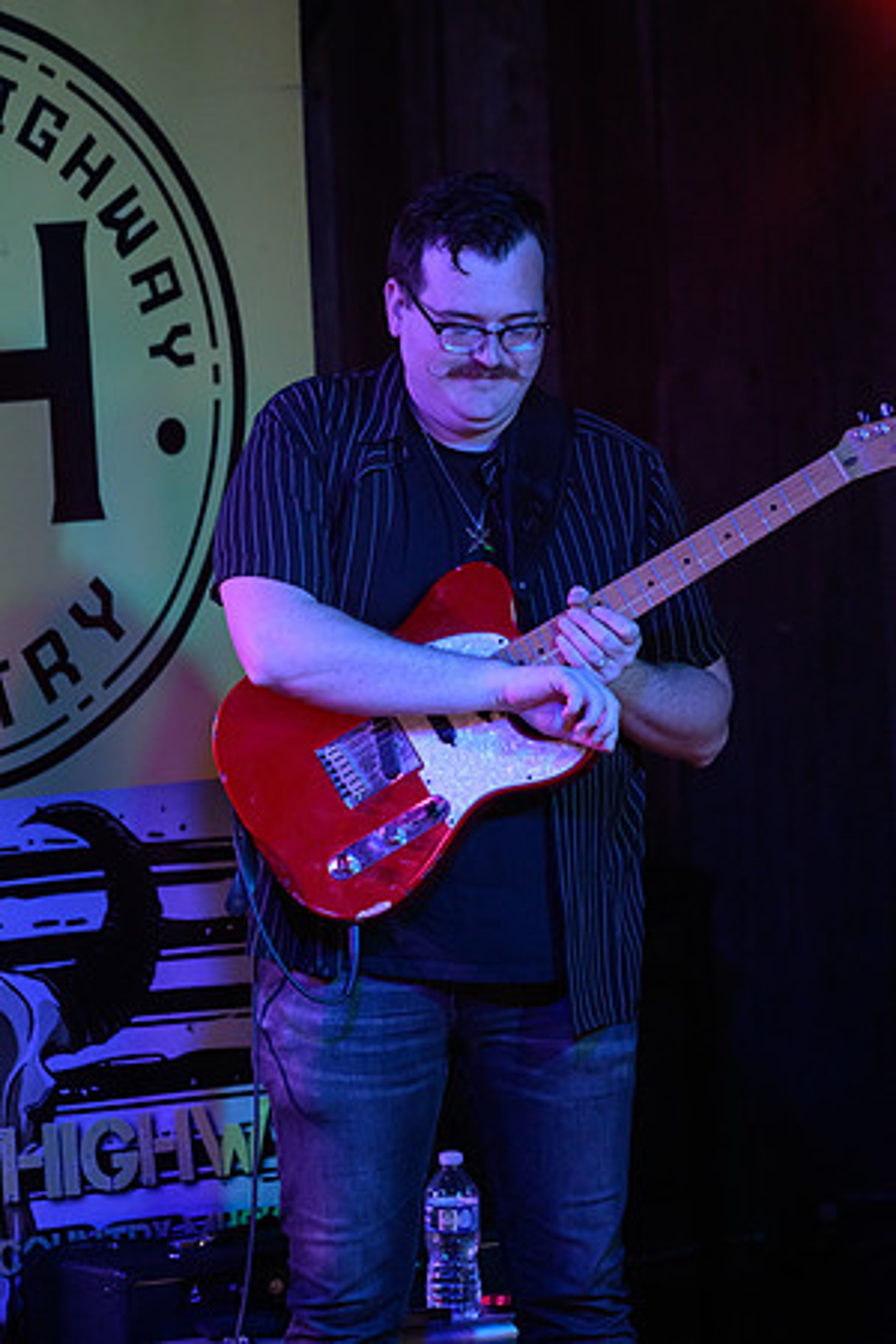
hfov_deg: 4.6
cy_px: 672
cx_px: 448
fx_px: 11199
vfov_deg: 6.9
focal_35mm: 300
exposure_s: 1/400
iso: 3200
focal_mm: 300
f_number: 5.6
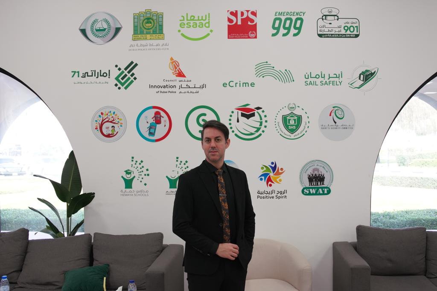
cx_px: 218
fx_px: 437
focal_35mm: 36
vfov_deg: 36.9
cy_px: 146
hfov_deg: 53.1
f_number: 2.8
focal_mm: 24
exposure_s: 1/250
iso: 1000
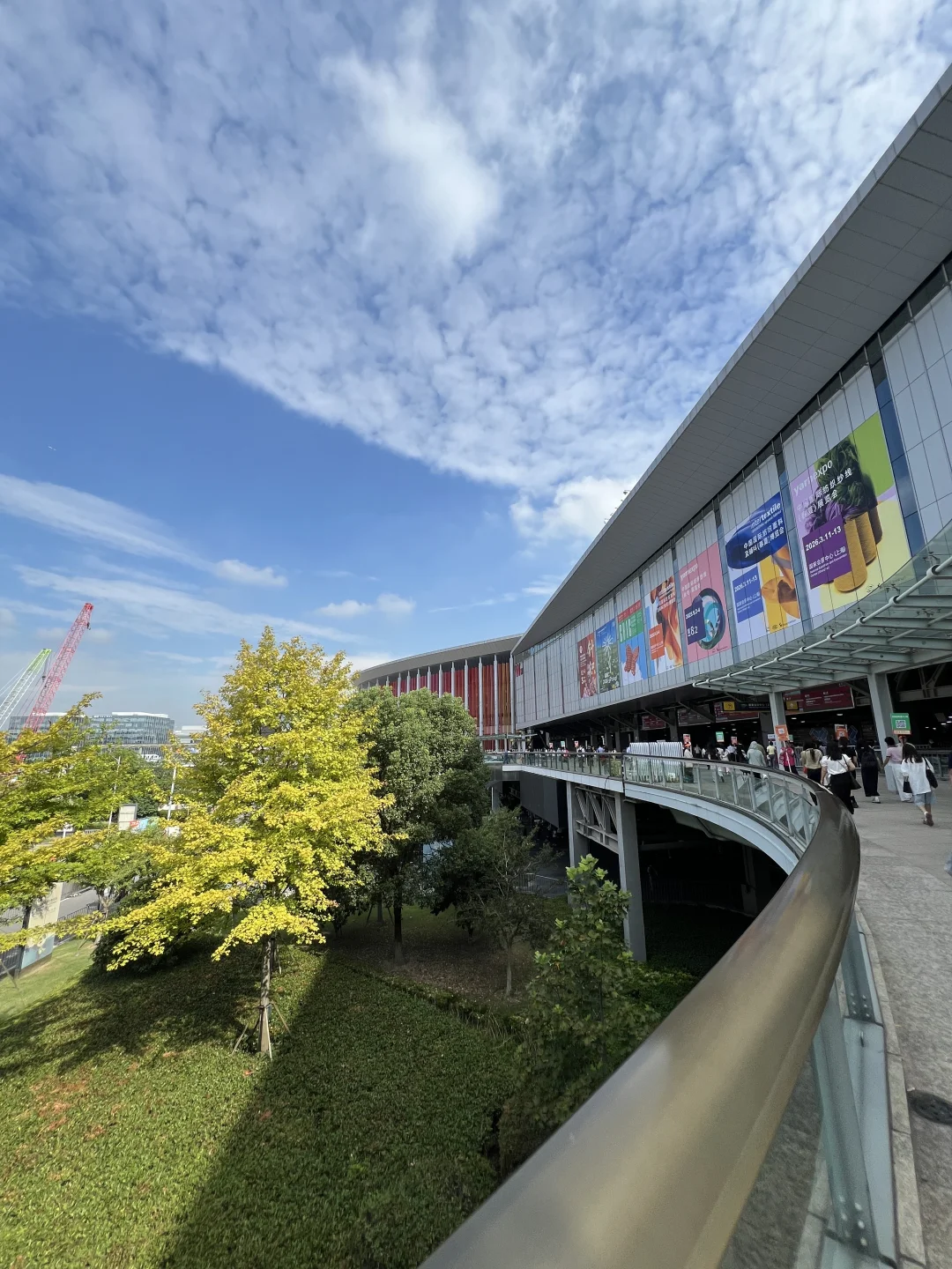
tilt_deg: +15.7
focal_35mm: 13
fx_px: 477
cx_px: 476
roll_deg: +0.7
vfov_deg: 106.2
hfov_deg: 89.9
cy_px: 634
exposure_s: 1/1597
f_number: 1.8
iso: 32
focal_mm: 1.57
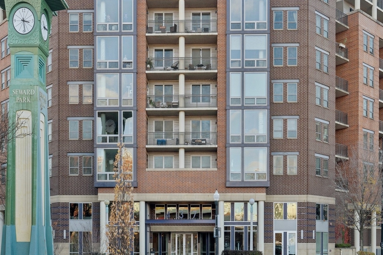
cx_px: 194
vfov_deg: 30.3
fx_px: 468
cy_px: 89
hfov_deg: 44.5
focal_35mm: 44
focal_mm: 29
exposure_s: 1/320
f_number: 8
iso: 320
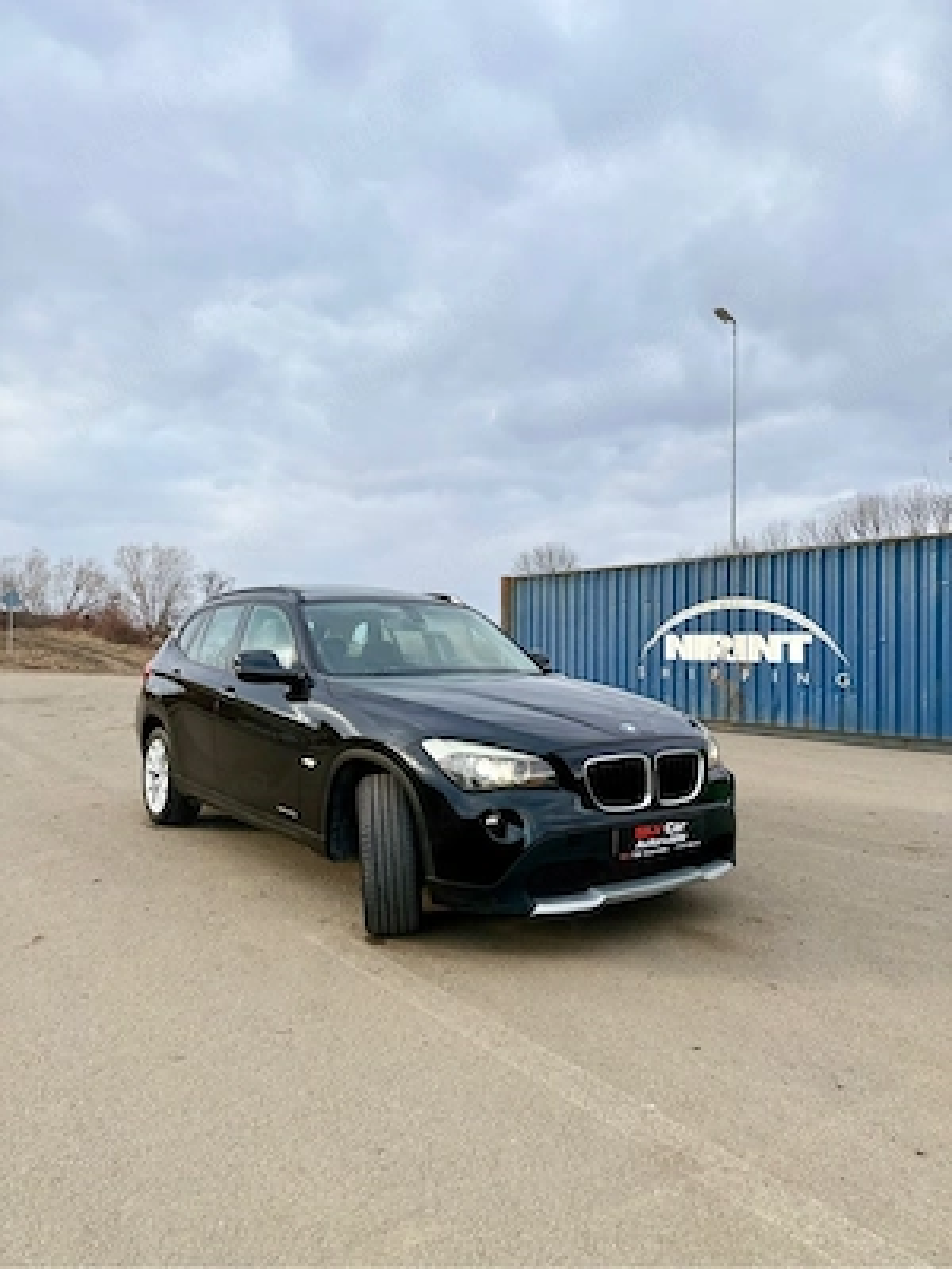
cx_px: 476
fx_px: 880
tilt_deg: +4.0
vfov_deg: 71.6
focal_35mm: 24
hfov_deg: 56.8
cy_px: 634
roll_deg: +0.2
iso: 80
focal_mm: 6.76
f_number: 1.78
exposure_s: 1/1018
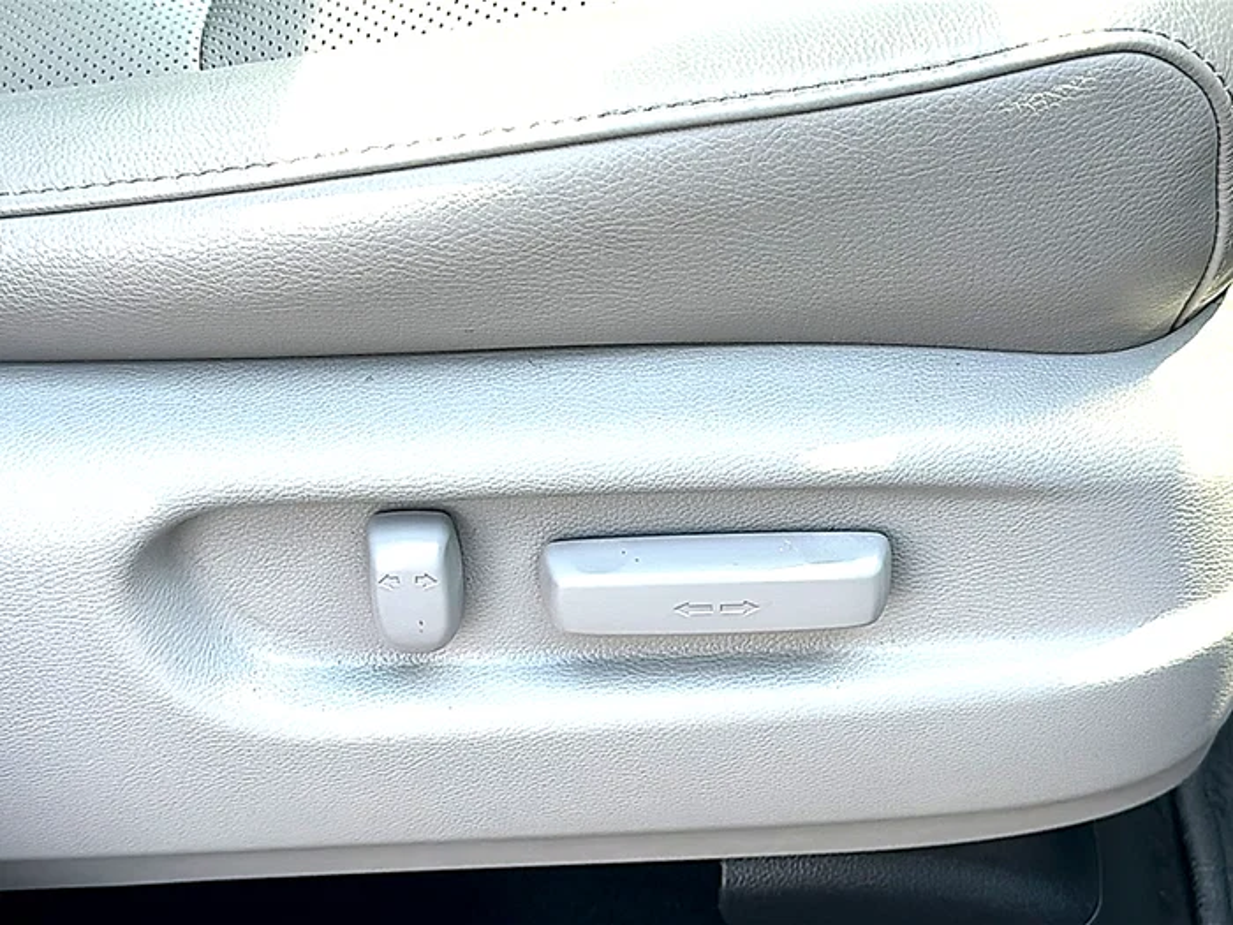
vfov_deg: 30.3
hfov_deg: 39.7
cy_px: 462
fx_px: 1710
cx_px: 616
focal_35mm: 48
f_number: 1.78
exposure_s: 1/331
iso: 80
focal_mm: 6.86
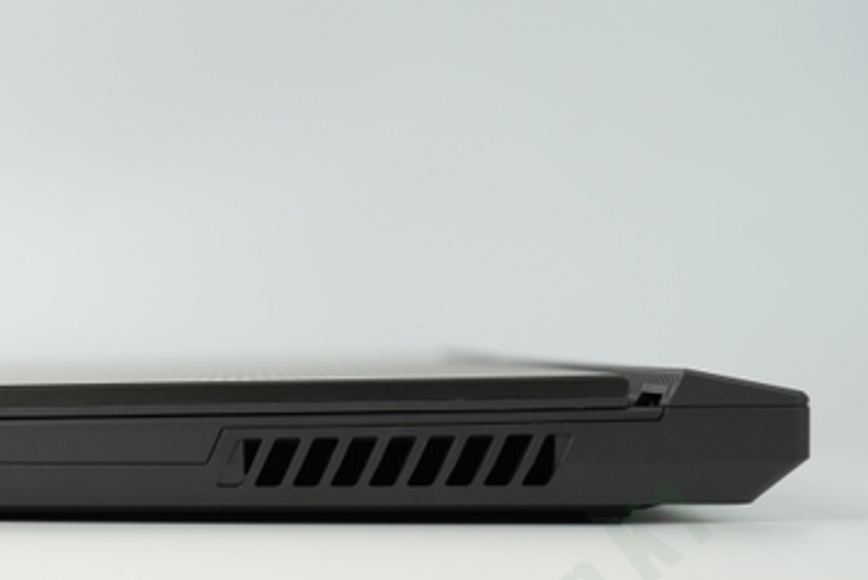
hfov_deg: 31.0
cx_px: 158
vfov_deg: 21.5
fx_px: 1516
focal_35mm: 63
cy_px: 413
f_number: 2.8
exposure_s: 1/200
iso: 100
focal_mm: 25
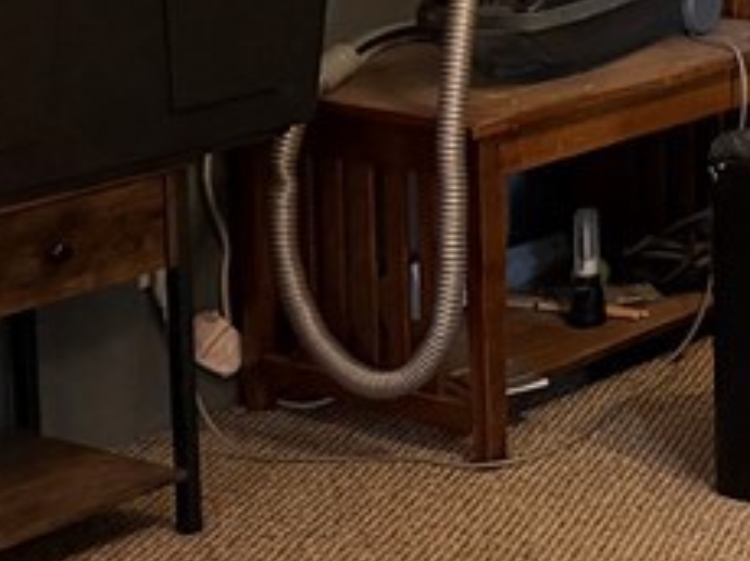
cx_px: 1647
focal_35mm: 107
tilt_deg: -5.6
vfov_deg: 13.0
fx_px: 2316
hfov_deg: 14.2
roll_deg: -0.5
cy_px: -294
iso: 1000
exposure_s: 1/30
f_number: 1.78
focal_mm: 6.76
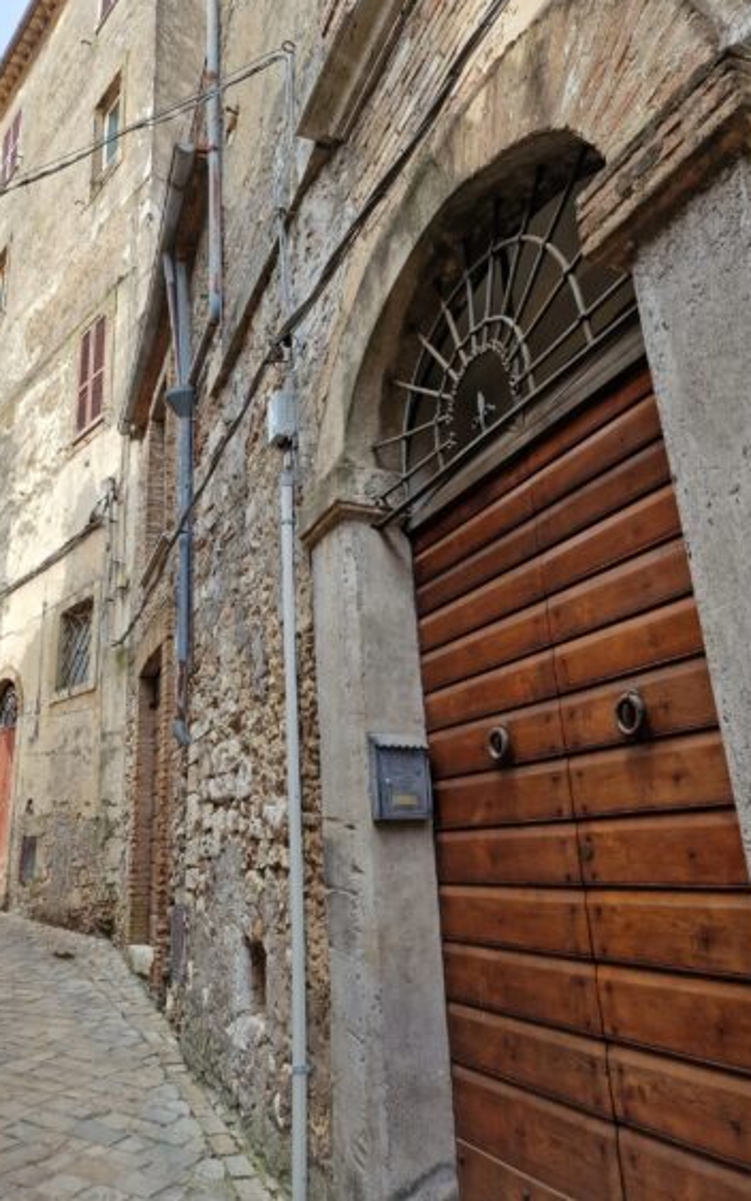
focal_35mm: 26
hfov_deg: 47.5
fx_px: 851
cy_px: 565
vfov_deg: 70.3
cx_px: 333
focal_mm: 6.4
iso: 50
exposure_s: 1/288
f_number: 1.8
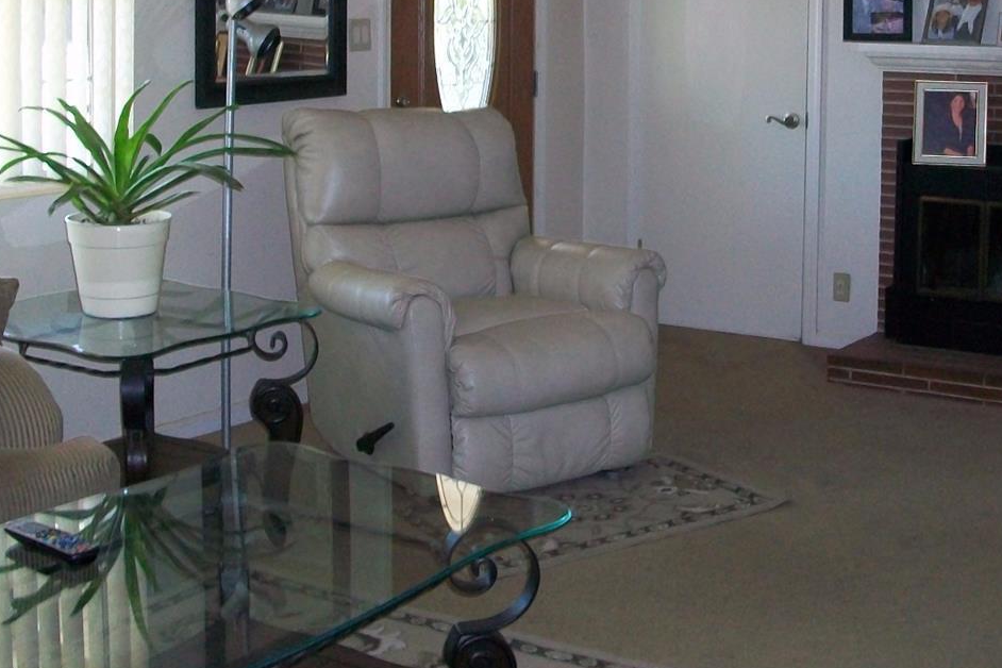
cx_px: 671
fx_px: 1475
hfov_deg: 37.1
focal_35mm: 53
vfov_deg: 24.9
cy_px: 99
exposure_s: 1/60
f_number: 2.8
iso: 160
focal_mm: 5.7
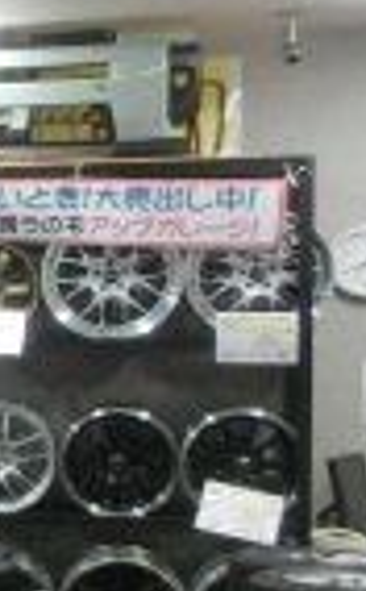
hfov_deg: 8.7
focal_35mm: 115
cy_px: 366
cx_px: -848
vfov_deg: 18.1
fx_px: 1847
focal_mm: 4.24
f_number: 3
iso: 400
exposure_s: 1/80
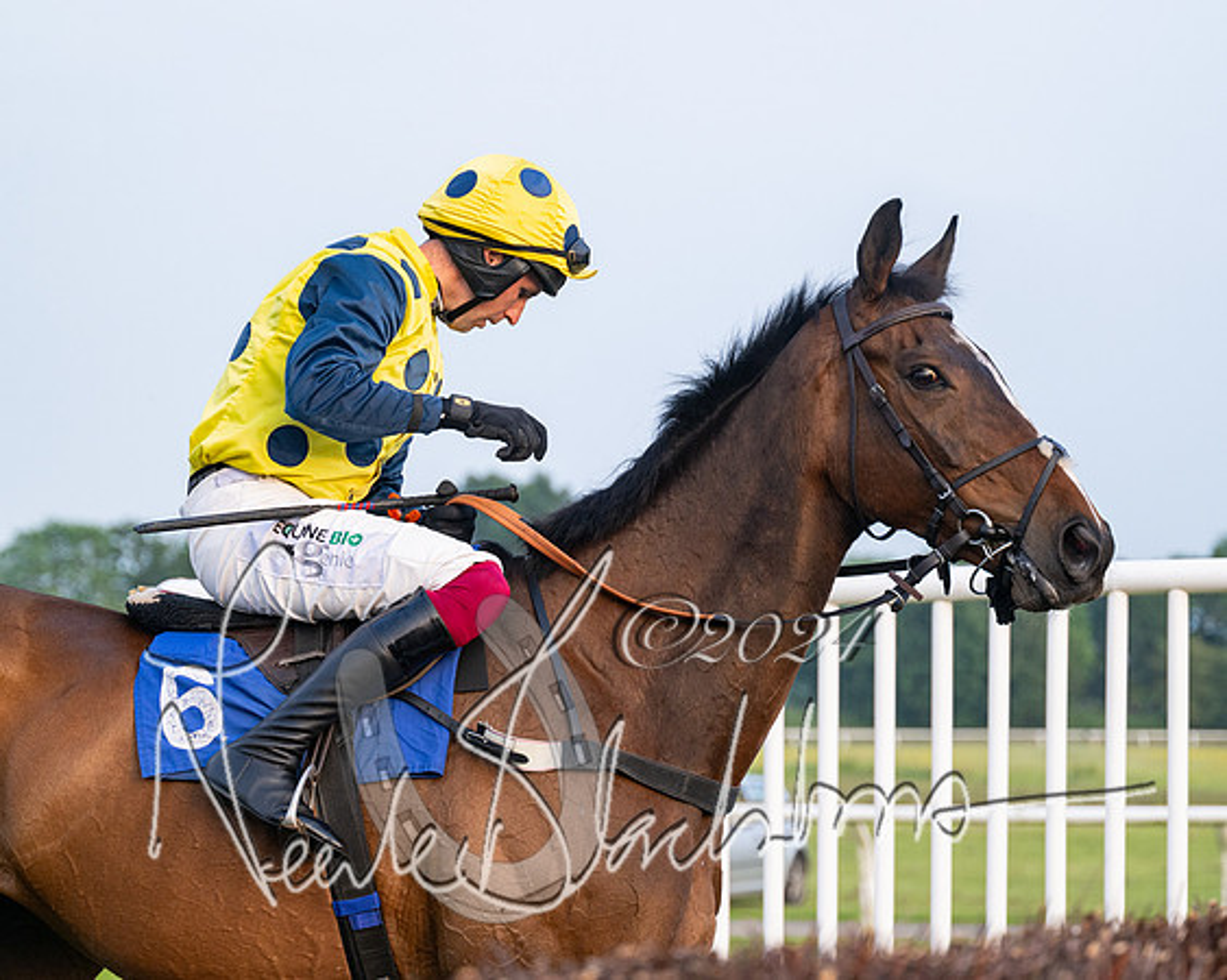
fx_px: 4799
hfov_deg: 14.6
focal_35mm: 132
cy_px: 419
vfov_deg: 11.7
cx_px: 580
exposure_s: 1/1000
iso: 400
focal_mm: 98
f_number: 4
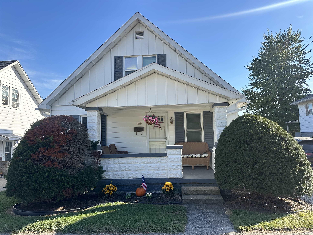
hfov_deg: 71.6
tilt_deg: +5.9
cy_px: 118
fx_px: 217
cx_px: 156
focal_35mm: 24
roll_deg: +0.9
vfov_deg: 56.8
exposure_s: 1/2155
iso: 80
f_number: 1.78
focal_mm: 6.86
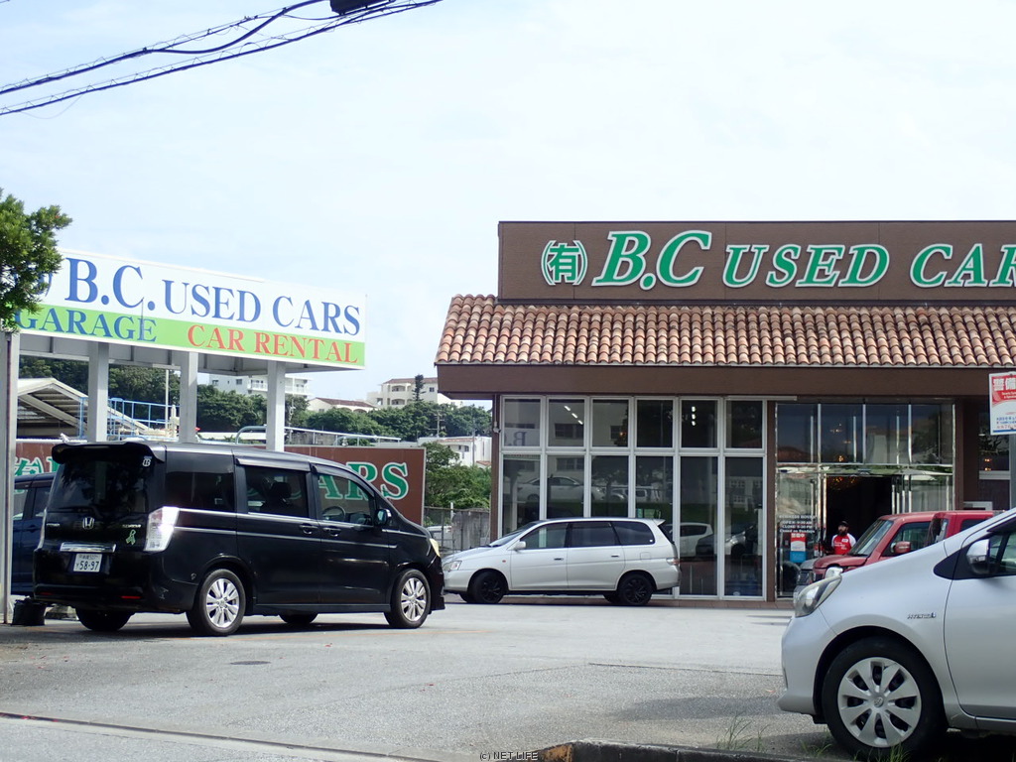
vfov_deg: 22.6
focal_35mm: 65
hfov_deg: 29.8
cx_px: 508
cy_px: 381
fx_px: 1908
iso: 100
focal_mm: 11.78
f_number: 5
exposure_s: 1/320
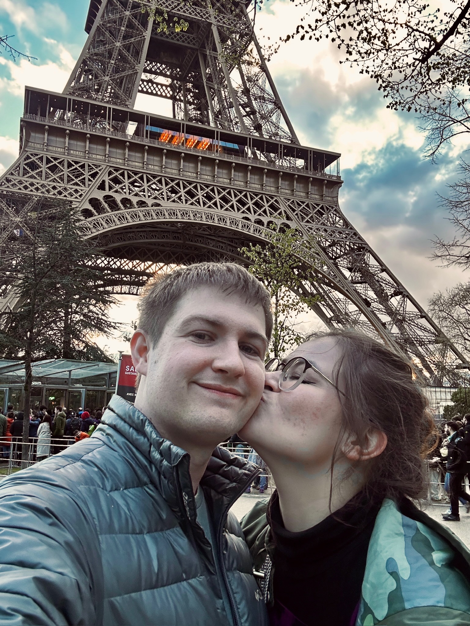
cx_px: 235
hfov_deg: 46.8
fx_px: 543
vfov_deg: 60.0
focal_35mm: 30
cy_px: 313
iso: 80
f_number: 1.9
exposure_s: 1/61
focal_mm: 2.69
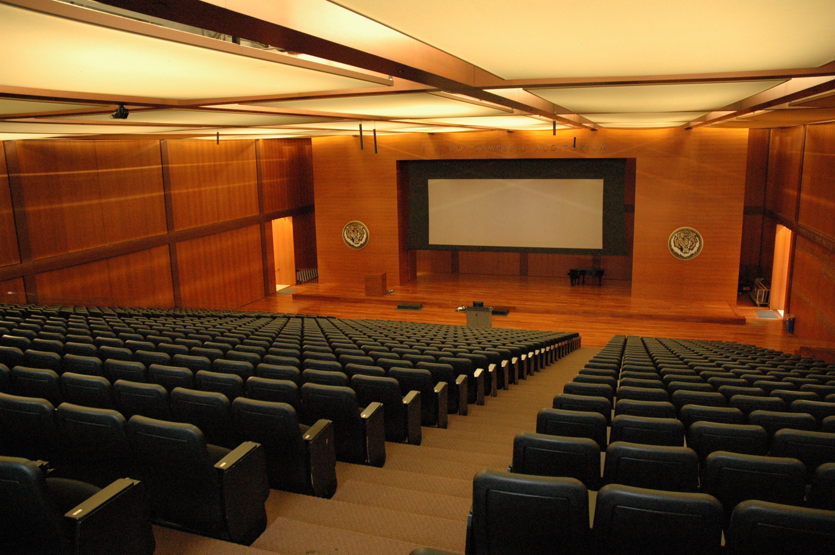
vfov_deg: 47.8
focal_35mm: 27
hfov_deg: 67.4
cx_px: 418
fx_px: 626
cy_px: 278
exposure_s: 1/20
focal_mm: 18
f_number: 3.5
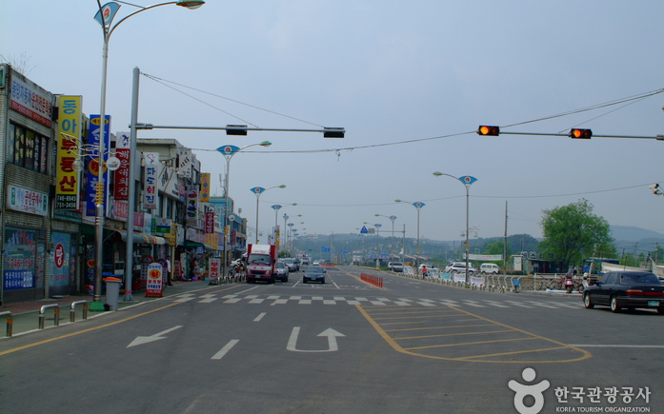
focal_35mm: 43
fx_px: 778
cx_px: 332
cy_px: 207
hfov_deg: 46.2
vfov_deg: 29.8
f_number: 6.7
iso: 100
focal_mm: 28
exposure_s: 1/180
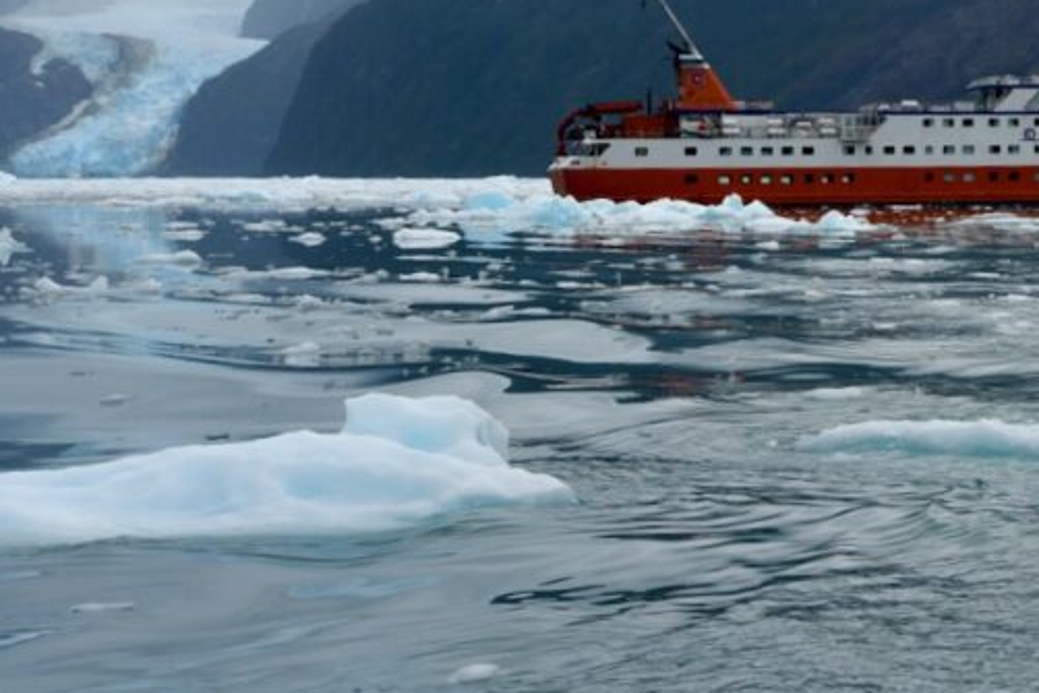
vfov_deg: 13.8
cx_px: 1010
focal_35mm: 98
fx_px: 2829
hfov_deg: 20.2
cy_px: 36
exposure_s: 1/640
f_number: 9
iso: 320
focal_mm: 48
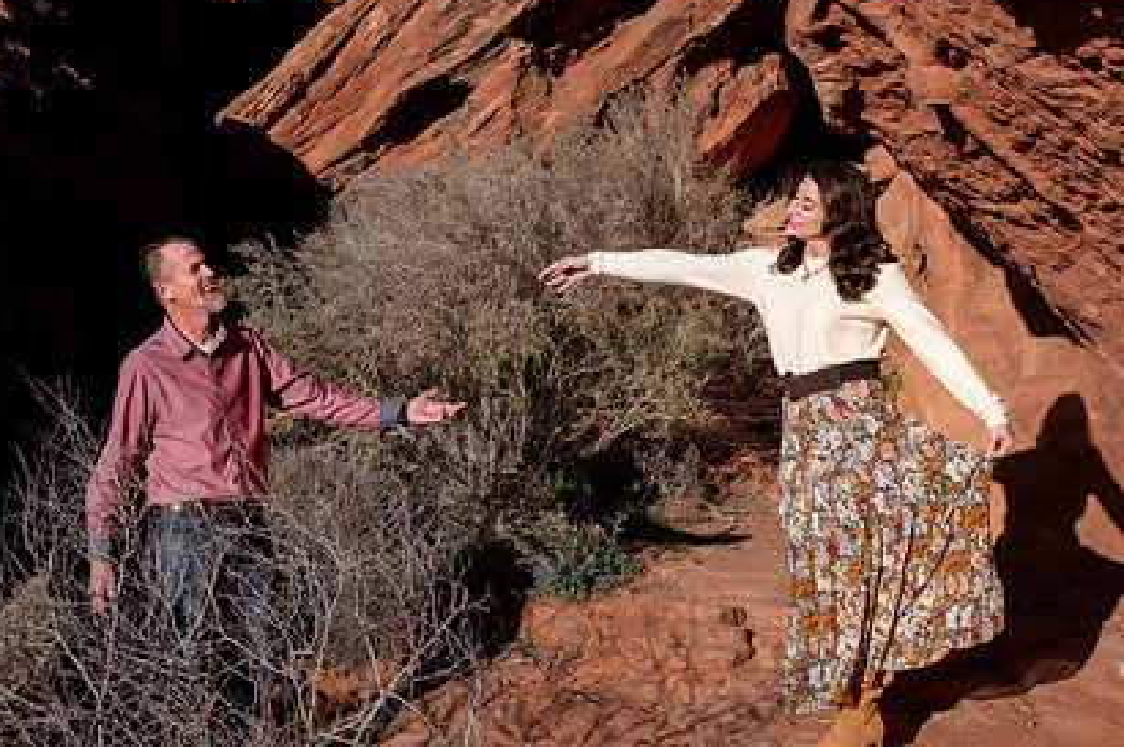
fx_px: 2058
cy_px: 310
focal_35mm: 66
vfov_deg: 20.5
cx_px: 451
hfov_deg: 30.5
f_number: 9
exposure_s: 1/320
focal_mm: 40
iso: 200
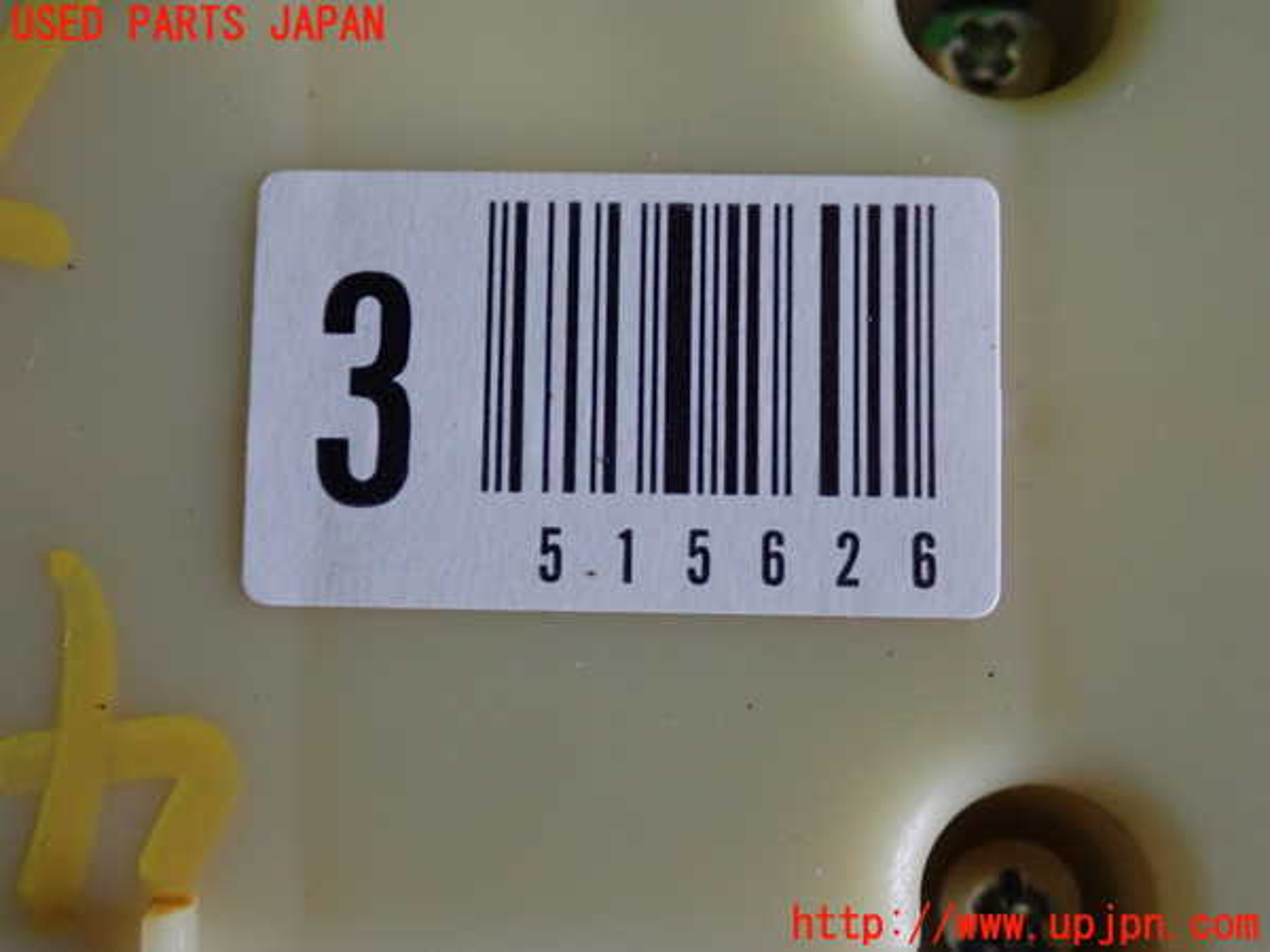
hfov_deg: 25.3
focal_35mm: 77
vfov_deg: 19.1
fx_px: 2825
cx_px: 635
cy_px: 476
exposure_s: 1/80
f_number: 4.1
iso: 800
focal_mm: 13.65
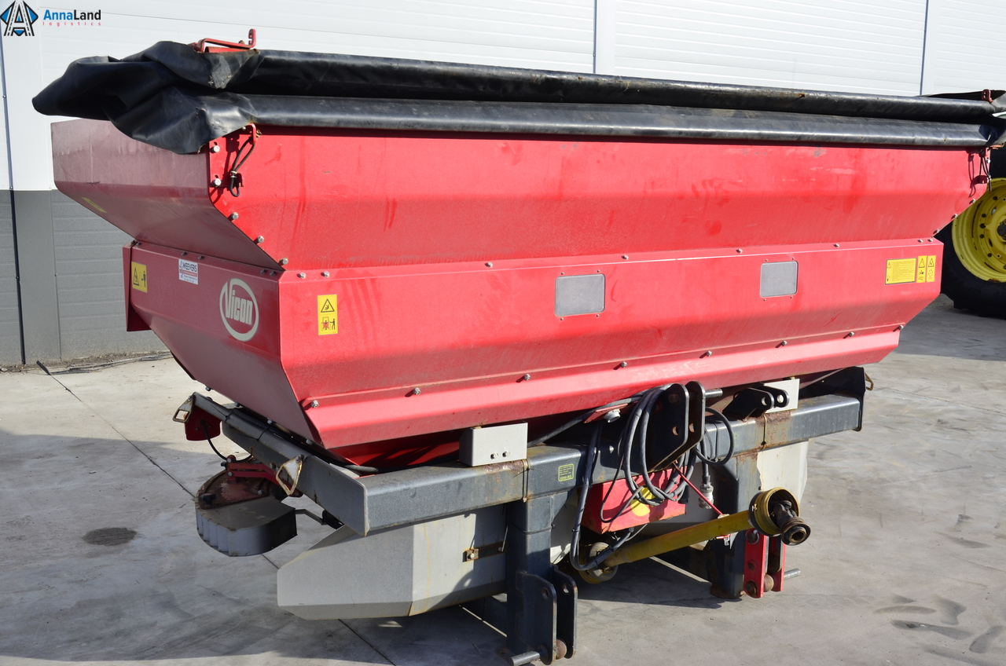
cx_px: 503
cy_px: 333
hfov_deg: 51.4
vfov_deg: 35.3
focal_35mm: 38
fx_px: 1046
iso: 125
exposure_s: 1/200
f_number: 10
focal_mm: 25
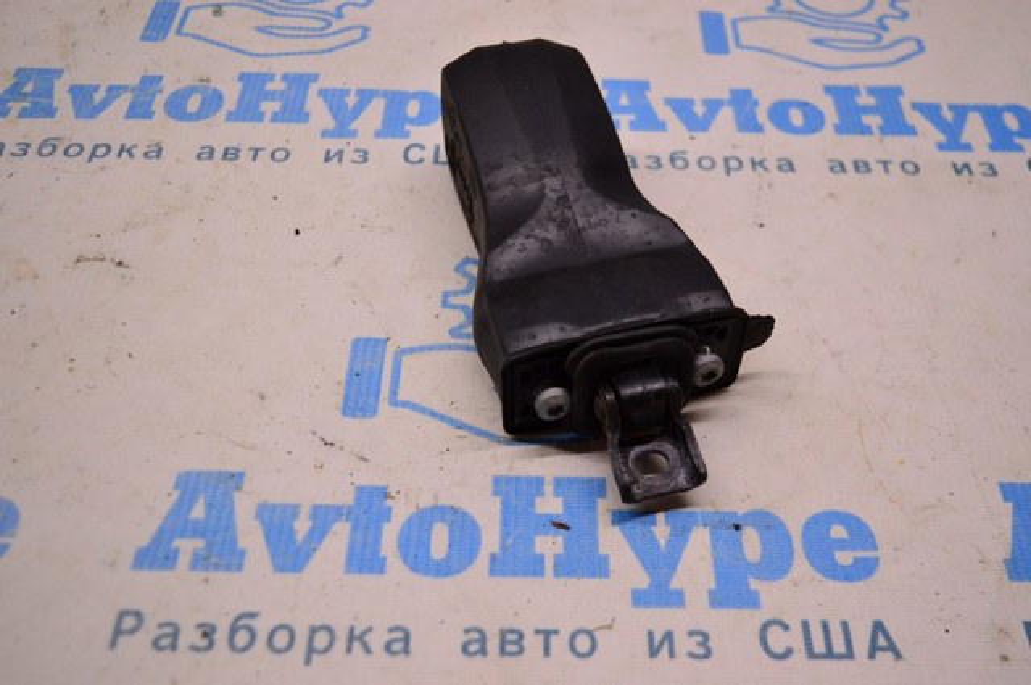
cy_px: 342
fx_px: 1115
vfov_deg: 34.1
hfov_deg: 49.6
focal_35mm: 39
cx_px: 516
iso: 1600
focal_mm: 26
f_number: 4
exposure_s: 1/400
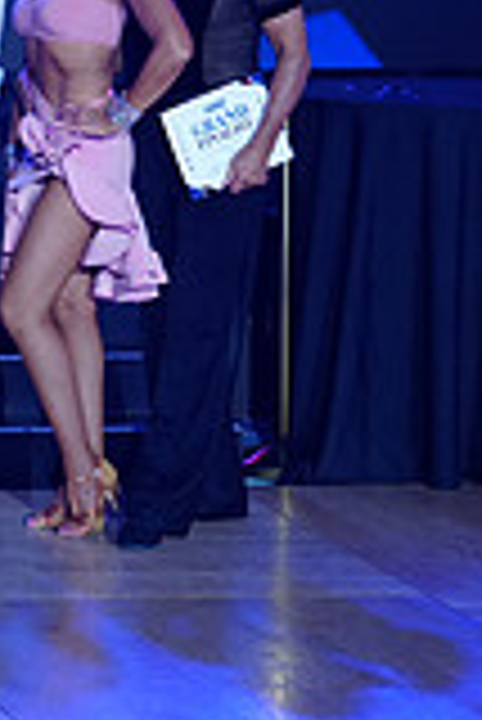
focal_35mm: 138
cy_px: 79
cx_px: -797
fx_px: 2765
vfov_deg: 14.7
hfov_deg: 8.7
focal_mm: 38
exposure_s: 1/250
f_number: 4
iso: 1250
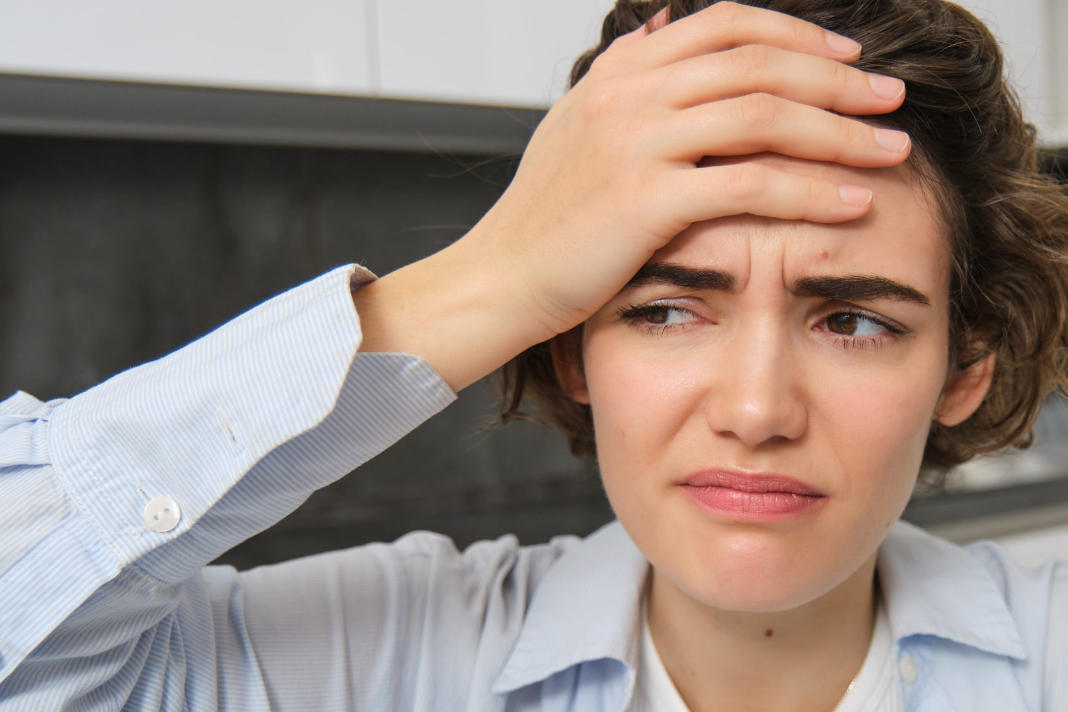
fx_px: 1364
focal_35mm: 46
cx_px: 682
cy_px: 440
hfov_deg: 42.4
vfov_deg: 29.1
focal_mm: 20
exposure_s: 1/125
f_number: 2.8
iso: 500
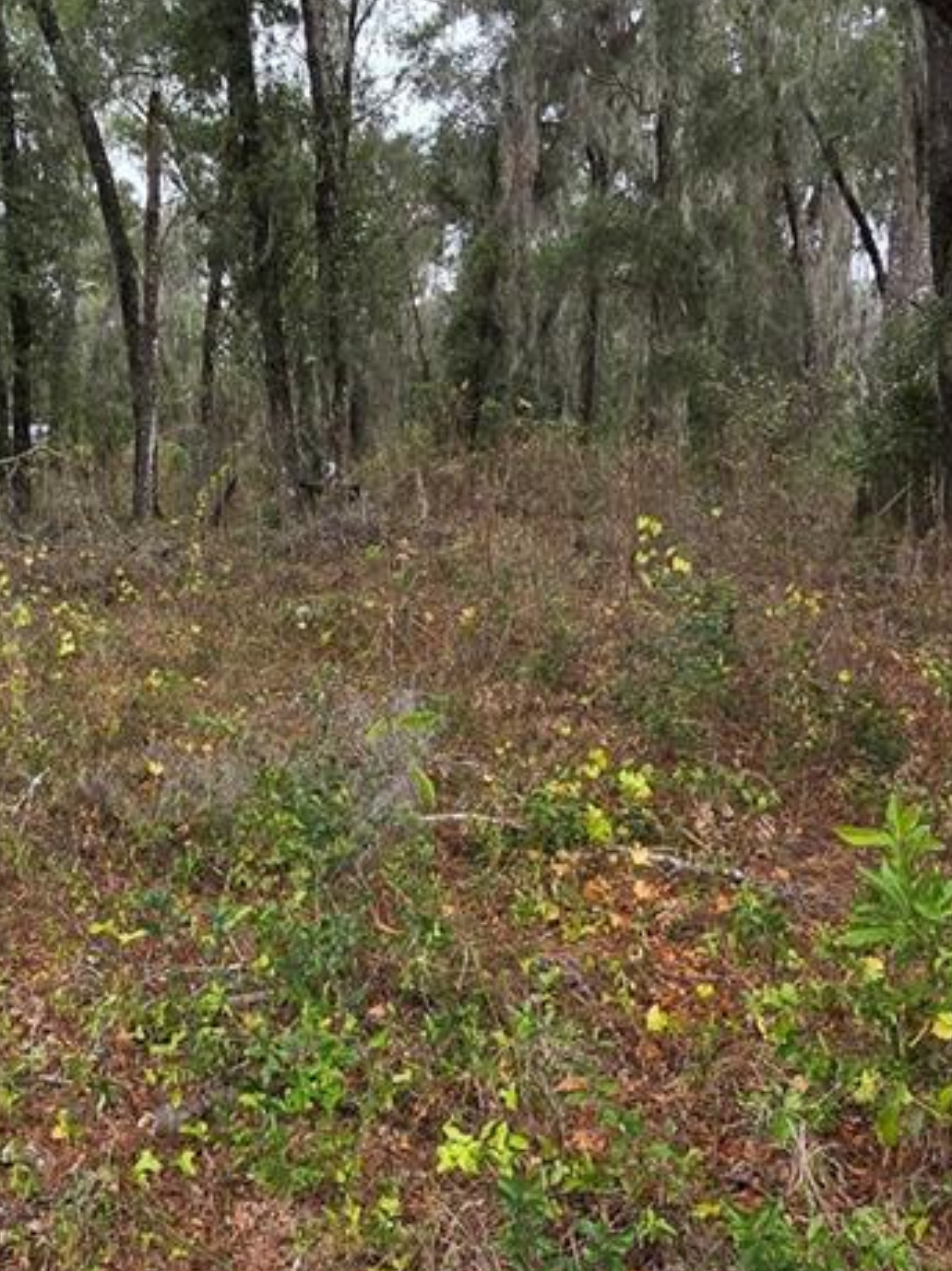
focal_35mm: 34
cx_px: 282
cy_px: 582
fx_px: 1247
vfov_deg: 53.9
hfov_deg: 41.0
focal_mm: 2.2
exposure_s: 1/120
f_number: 2.2
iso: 64
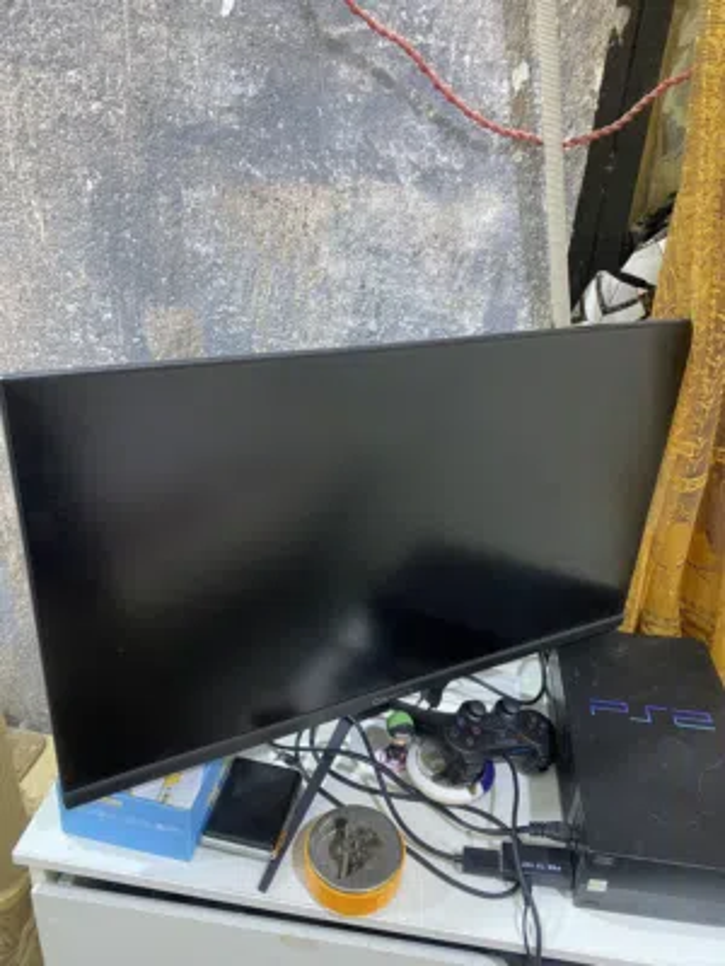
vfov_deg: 67.3
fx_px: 726
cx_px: 362
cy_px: 483
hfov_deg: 53.1
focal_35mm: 26
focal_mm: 4.25
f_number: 1.8
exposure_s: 1/50
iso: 320
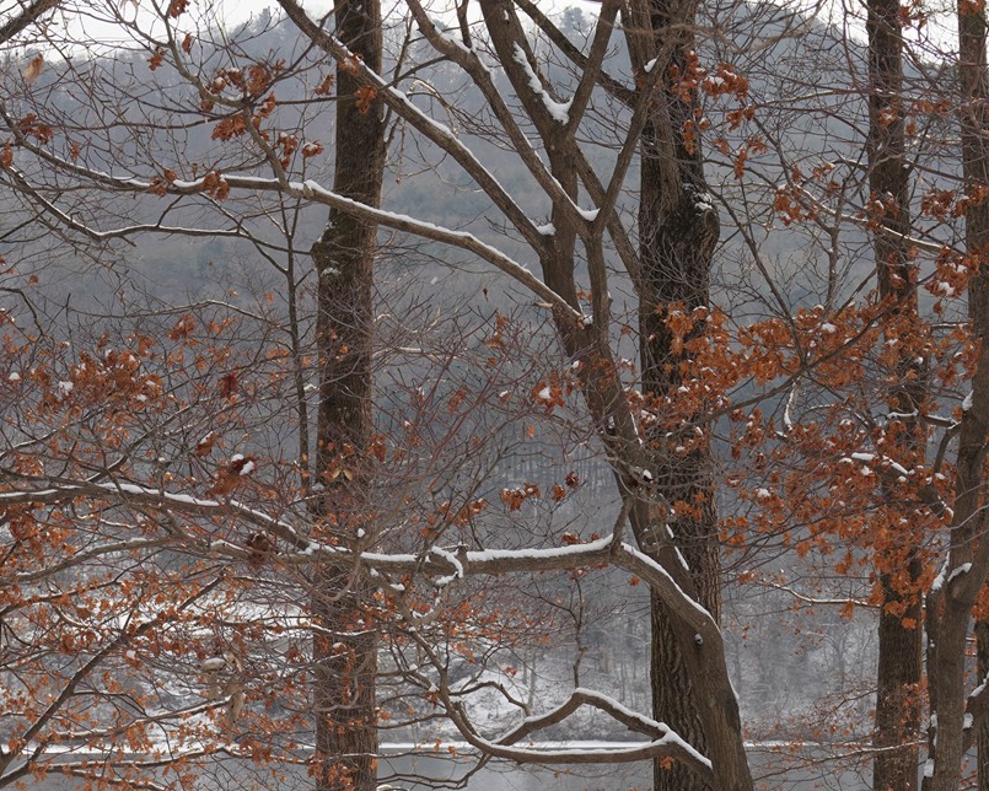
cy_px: 661
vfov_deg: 13.7
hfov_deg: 17.1
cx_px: 318
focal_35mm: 112
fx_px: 3278
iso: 160
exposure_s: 1/100
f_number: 11
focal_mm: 48
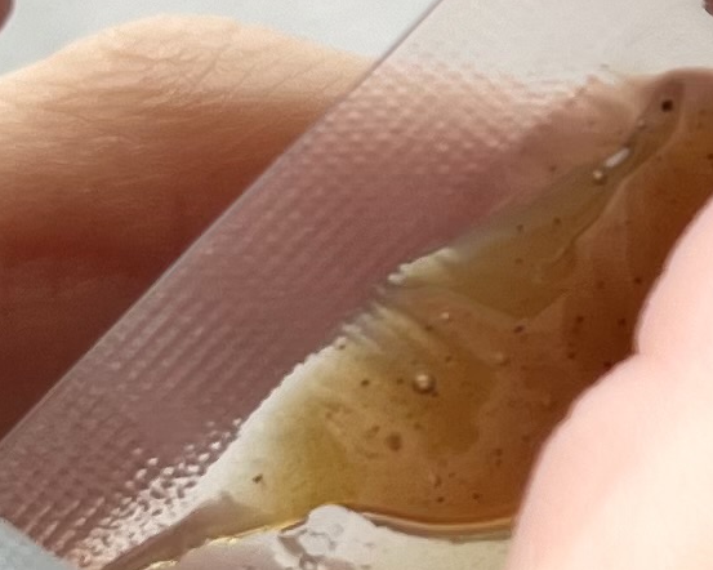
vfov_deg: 8.3
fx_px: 3903
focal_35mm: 185
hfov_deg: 10.1
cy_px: 102
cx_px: 1047
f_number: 1.6
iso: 32
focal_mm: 5.1
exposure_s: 1/140
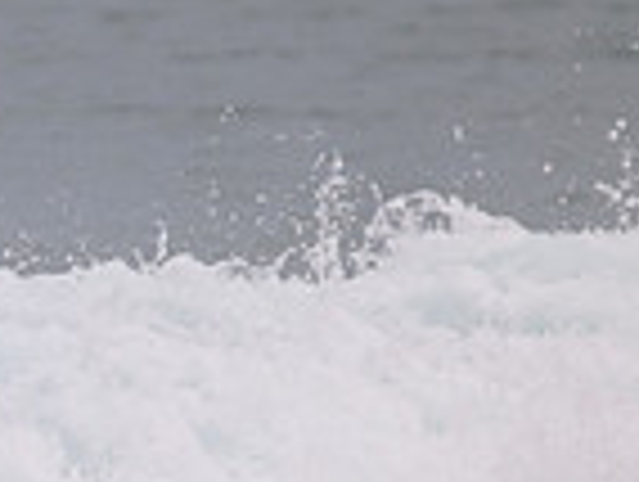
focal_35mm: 2545
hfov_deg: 0.8
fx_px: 47059
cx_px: -634
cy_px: 714
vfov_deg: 0.6
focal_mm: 650
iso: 1100
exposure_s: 1/1600
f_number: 11
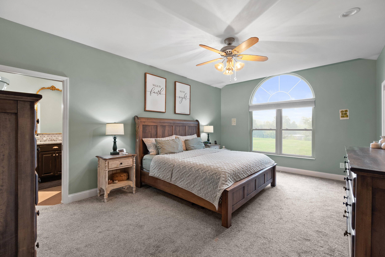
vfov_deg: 77.3
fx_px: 160
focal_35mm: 15
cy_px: 128
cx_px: 192
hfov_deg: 100.4
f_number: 6.3
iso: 400
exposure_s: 1/4
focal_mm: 10
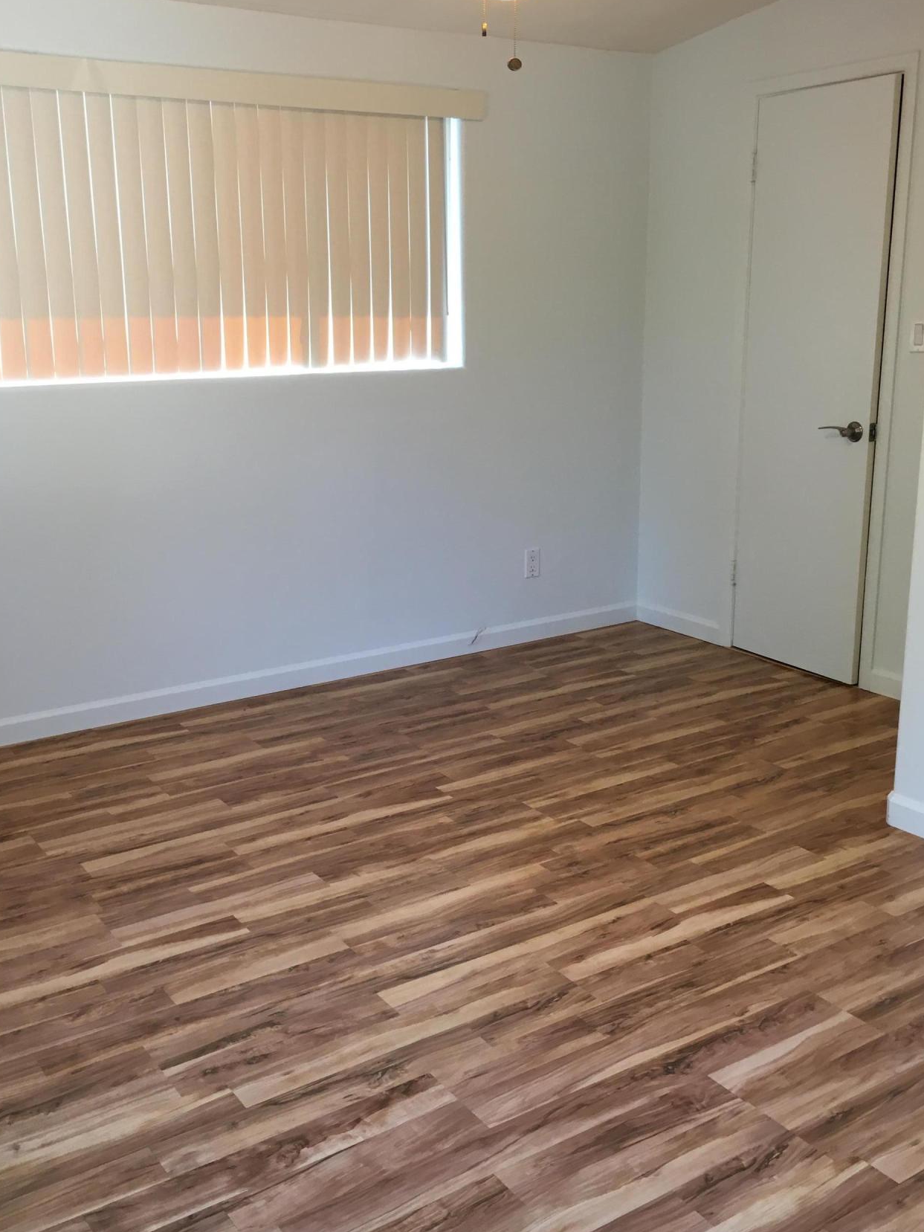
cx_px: 442
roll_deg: -0.1
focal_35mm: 35
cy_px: 604
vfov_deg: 52.6
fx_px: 1246
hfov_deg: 40.7
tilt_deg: -13.2
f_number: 2.2
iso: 50
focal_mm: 4.15
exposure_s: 1/30
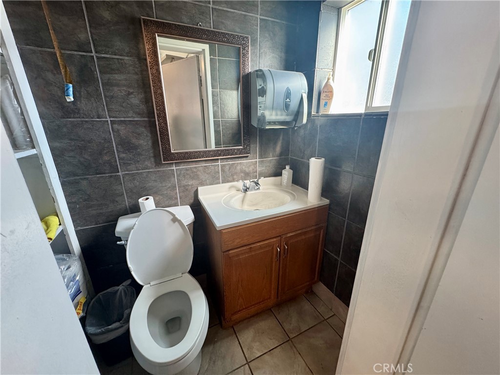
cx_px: 250
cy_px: 188
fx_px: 202
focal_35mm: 14
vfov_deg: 85.7
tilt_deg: -19.2
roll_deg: +1.1
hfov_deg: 102.1
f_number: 2.2
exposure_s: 1/120
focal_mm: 2.22
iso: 320
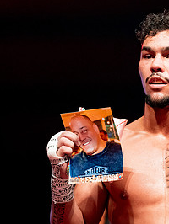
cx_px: 183
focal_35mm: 314
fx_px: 2041
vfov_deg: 6.3
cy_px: 107
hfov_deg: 4.7
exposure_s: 1/1000
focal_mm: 150
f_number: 2.8
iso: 4000
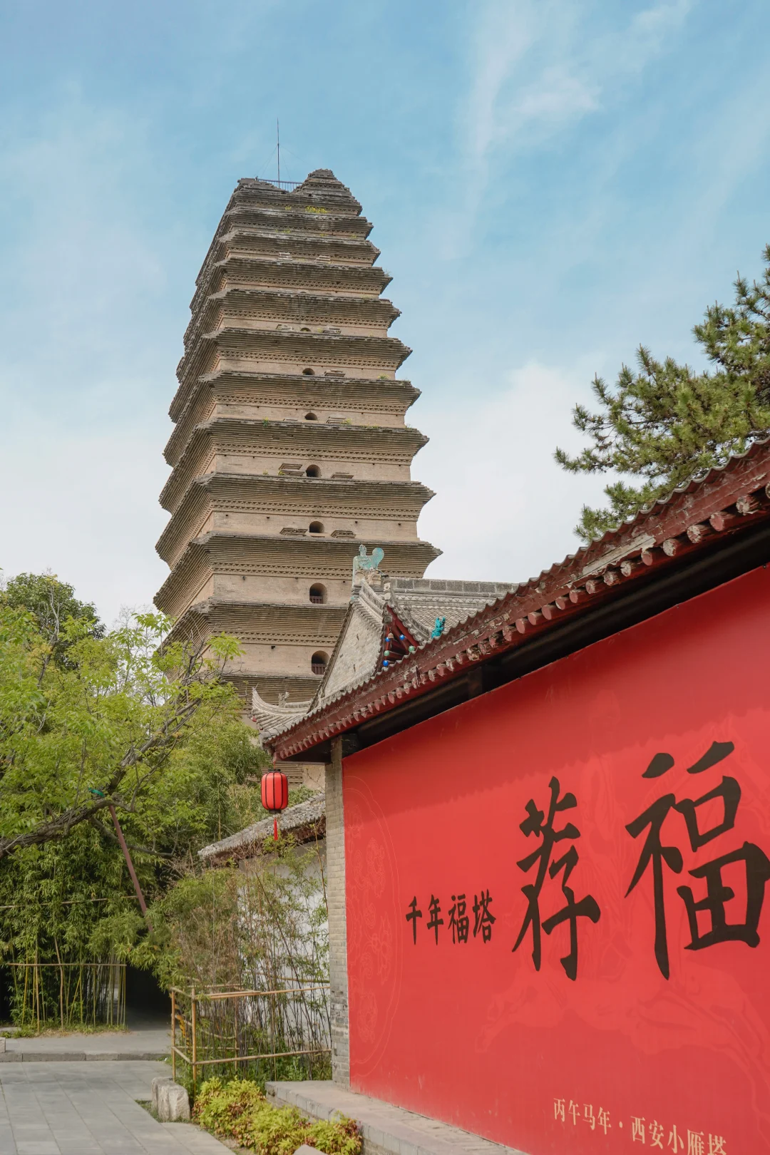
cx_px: 385
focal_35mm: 36
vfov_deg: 53.1
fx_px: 1155
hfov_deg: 36.9
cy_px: 578
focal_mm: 36
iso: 160
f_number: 11
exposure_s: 1/125
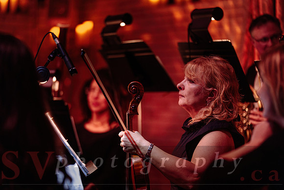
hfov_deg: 13.2
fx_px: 1223
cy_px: 95
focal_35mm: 155
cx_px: 142
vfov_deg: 8.9
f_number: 2.8
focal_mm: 155
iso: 1600
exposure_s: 1/80
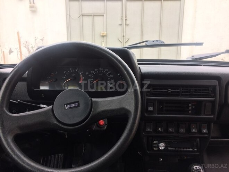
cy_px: 86
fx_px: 192
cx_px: 114
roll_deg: +0.0
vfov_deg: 48.2
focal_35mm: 29
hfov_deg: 61.7
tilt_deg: -11.9
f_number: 2.2
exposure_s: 1/100
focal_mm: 4.15
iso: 50
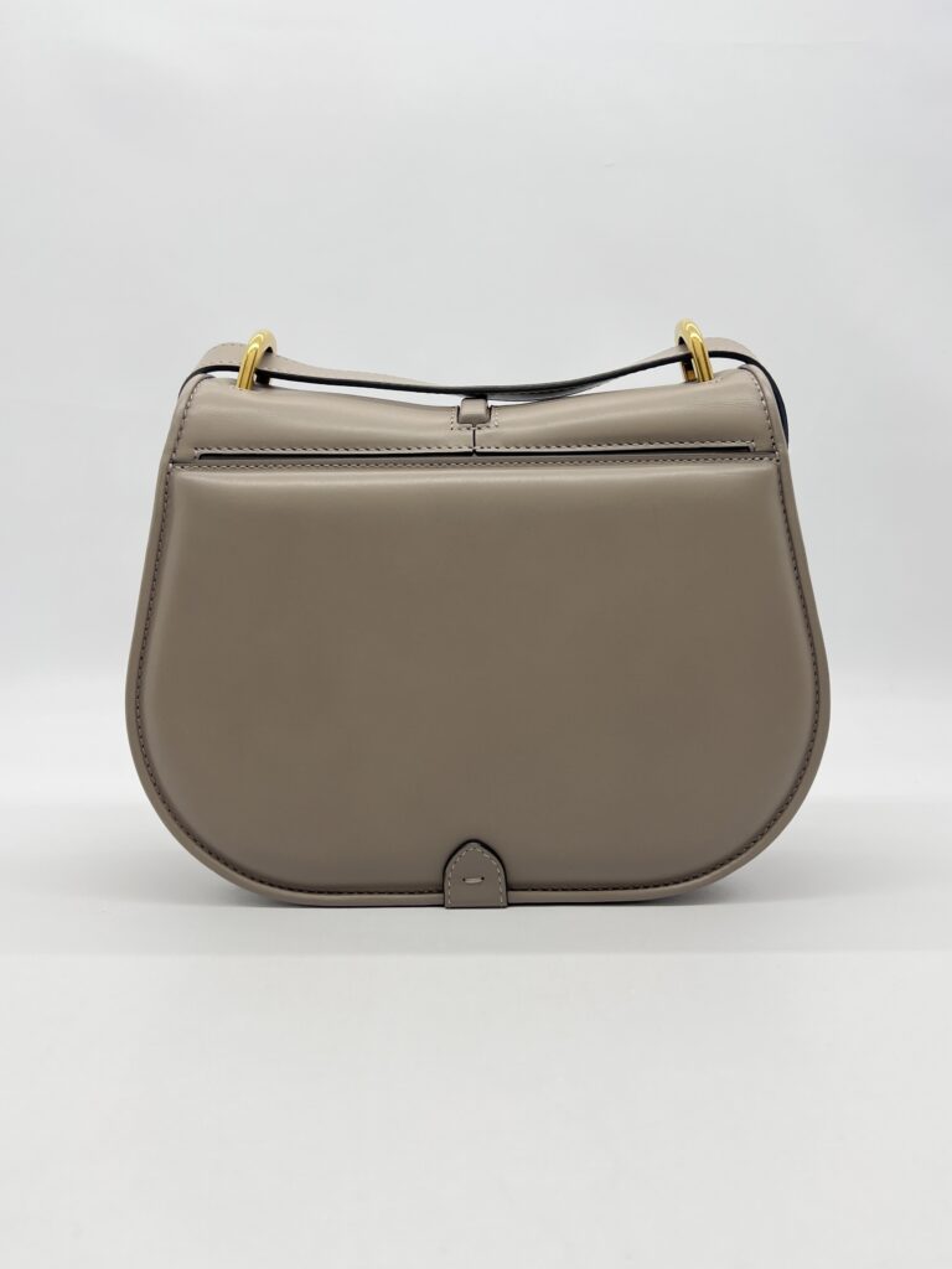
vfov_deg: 67.3
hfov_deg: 53.1
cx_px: 476
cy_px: 634
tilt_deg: -4.0
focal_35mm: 26
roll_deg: -0.3
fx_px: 953
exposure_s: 1/167
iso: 40
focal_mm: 5.7
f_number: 1.5
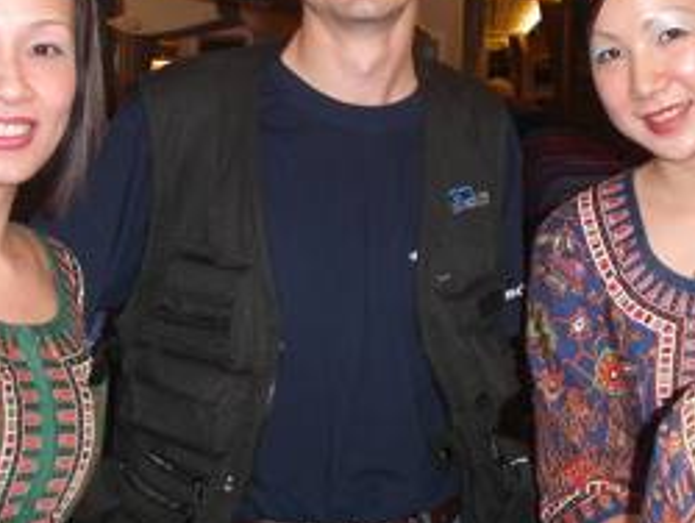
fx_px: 1527
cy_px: 213
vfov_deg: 19.4
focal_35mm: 76
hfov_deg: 25.6
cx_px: 414
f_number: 2.8
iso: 100
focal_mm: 7.8
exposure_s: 1/30
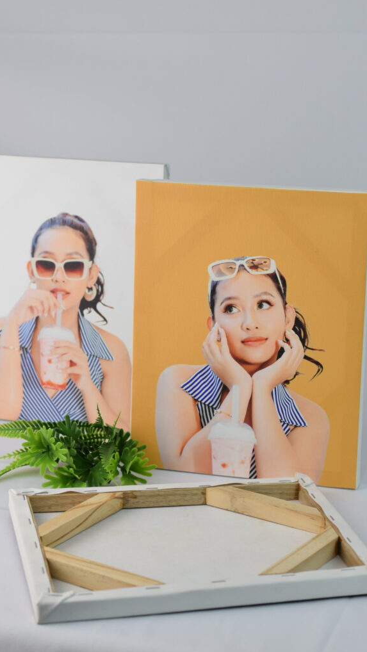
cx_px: 166
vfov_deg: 26.8
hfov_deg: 15.3
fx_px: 1366
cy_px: 327
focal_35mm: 79
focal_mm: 50
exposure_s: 1/160
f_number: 4.5
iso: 800
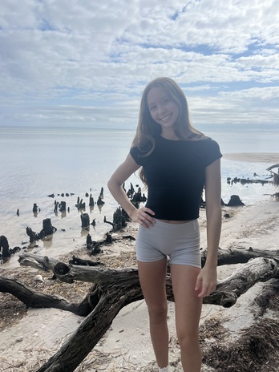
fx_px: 301
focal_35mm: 28
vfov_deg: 63.4
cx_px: 142
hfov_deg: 49.7
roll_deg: -0.2
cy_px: 186
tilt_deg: -11.0
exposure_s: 1/7463
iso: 50
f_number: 1.5
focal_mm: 5.7
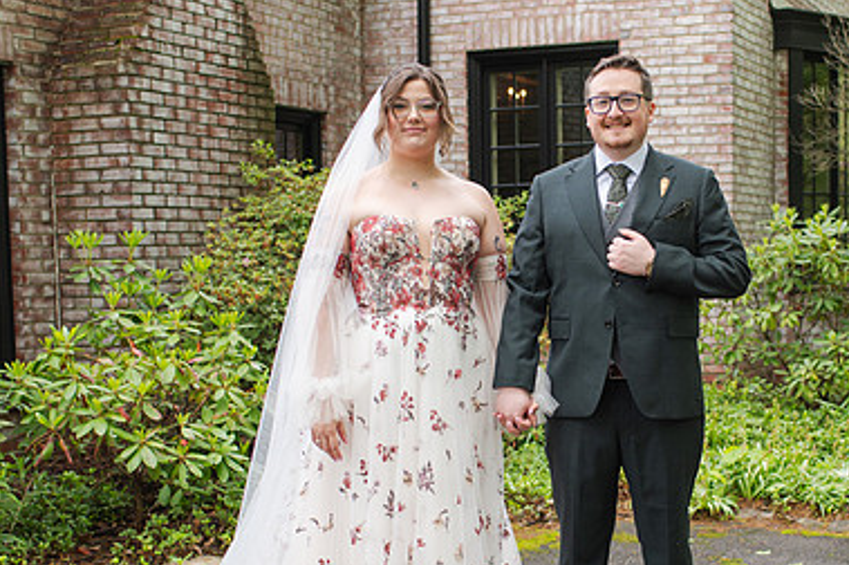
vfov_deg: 21.8
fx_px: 1461
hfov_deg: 32.2
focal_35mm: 62
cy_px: 392
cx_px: 551
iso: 125
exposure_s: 1/320
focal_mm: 35
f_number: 3.2
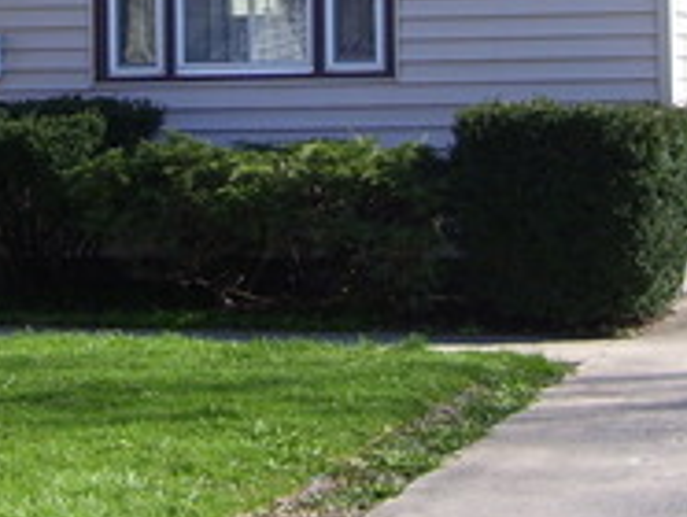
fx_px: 2524
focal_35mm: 127
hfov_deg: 15.5
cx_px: 310
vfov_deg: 11.6
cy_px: -30
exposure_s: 1/750
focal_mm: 6
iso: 80
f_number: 2.7
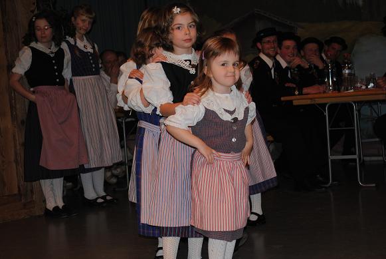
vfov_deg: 22.7
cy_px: 130
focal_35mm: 60
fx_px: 644
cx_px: 193
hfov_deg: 33.4
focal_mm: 40
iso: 200
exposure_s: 1/60
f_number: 5.3
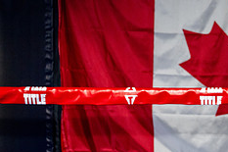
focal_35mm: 207
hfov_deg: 9.8
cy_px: 96
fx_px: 1310
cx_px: 259
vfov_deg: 6.6
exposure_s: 1/800
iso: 4000
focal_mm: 83
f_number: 2
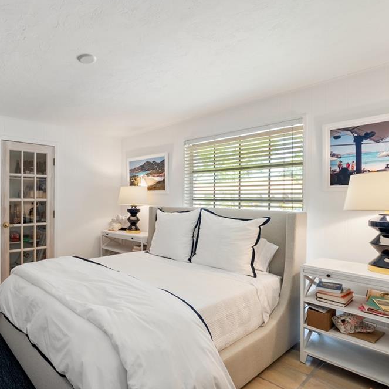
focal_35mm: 21
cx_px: 94
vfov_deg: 72.1
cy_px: 195
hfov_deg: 67.2
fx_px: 267
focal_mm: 16
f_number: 9
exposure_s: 1/1.67
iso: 100
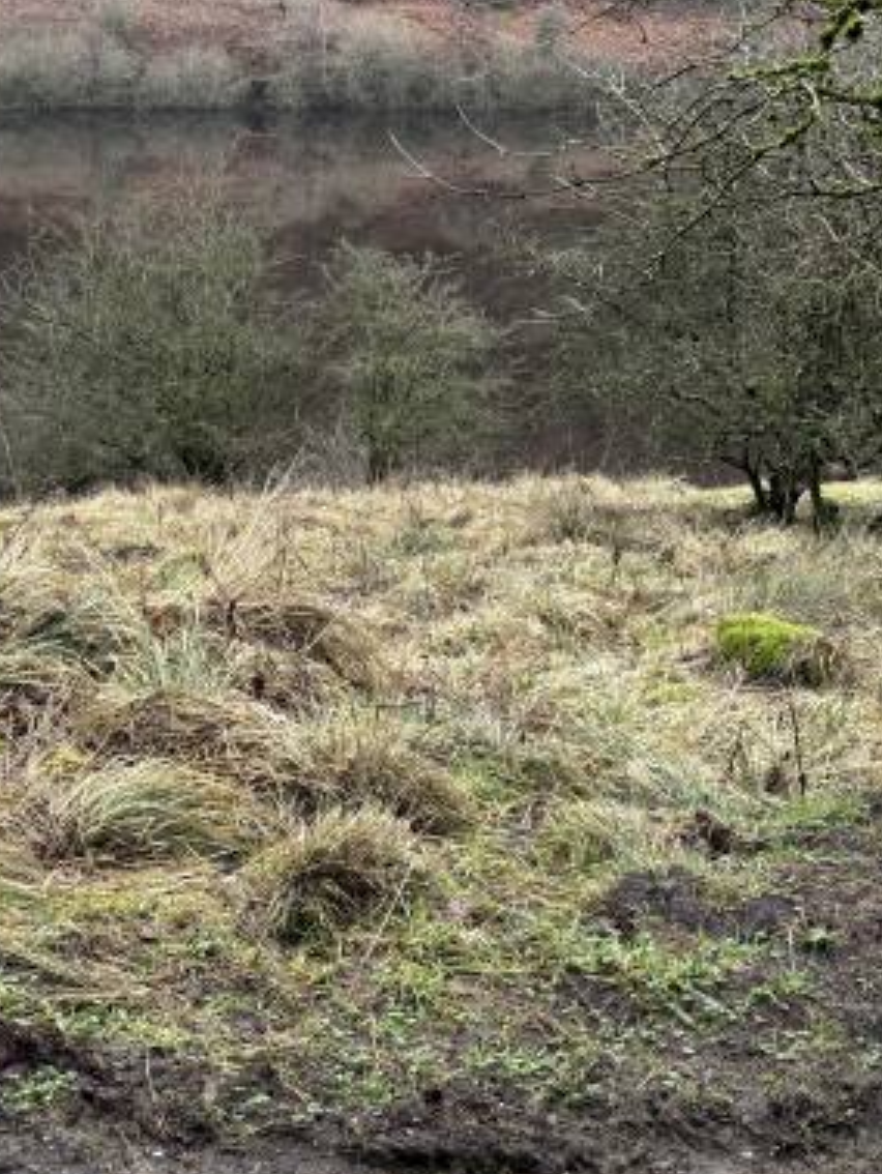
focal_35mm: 55
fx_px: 1866
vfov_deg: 34.8
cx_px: 140
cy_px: 475
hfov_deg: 26.0
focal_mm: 5.96
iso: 64
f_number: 1.6
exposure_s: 1/165
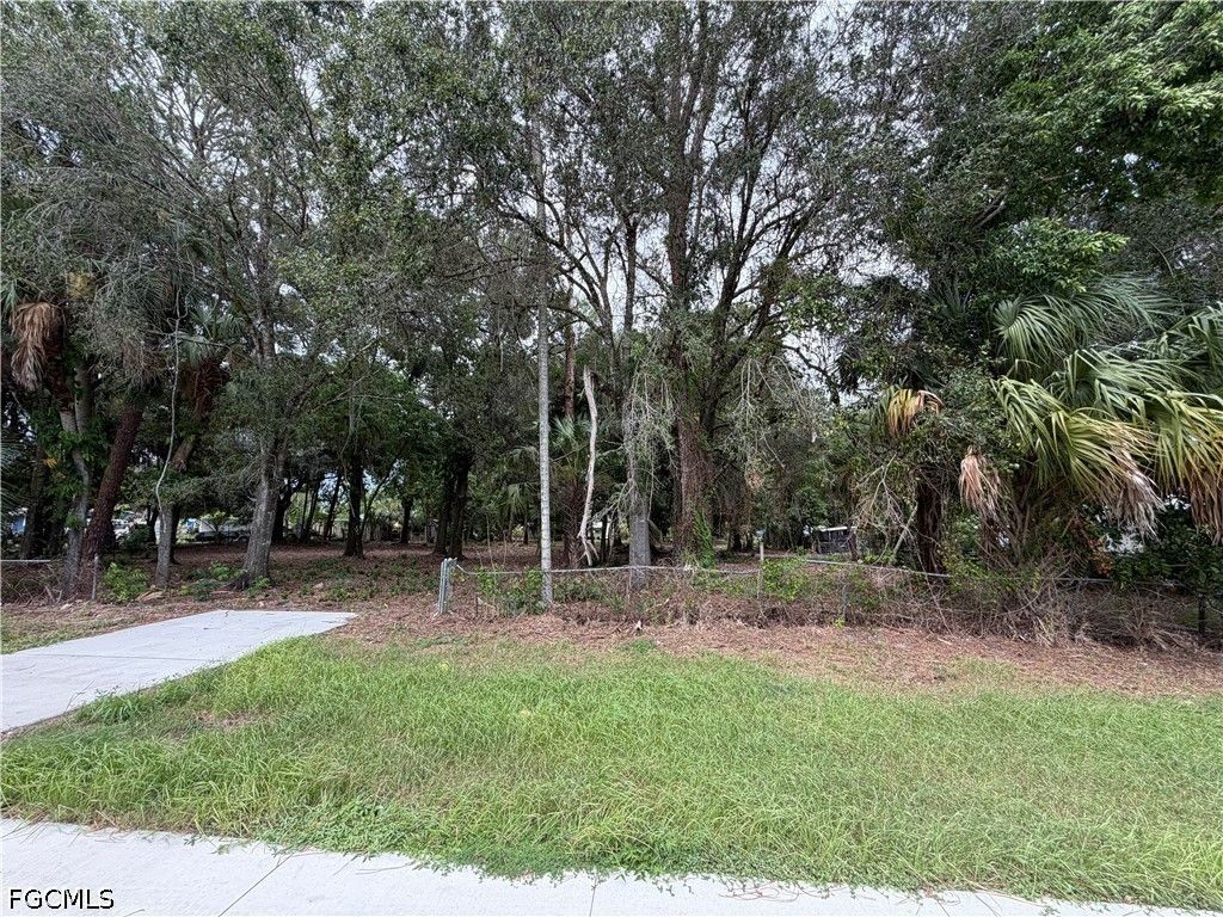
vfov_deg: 85.7
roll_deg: +0.4
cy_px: 458
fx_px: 495
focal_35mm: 14
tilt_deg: +6.3
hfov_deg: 102.1
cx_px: 612
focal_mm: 2.22
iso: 50
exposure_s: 1/270
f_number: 2.2
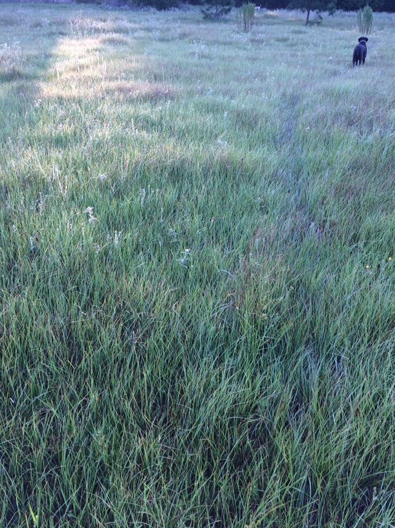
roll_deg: +0.4
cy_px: 269
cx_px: 201
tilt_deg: -27.7
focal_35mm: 30
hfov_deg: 46.8
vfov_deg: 60.0
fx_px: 457
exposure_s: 1/120
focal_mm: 4.15
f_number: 2.2
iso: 40
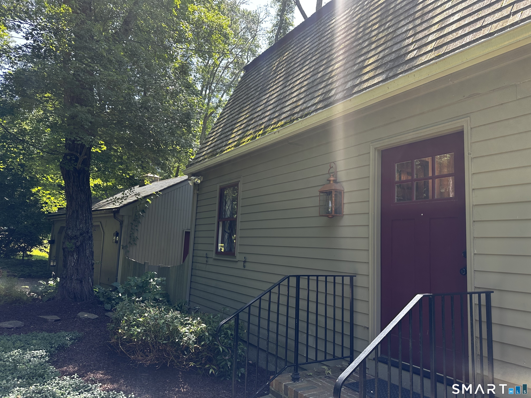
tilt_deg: +7.8
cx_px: 266
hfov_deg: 71.6
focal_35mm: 24
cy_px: 199
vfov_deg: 56.8
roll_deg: -3.1
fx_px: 368
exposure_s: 1/431
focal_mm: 6.86
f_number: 1.78
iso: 80
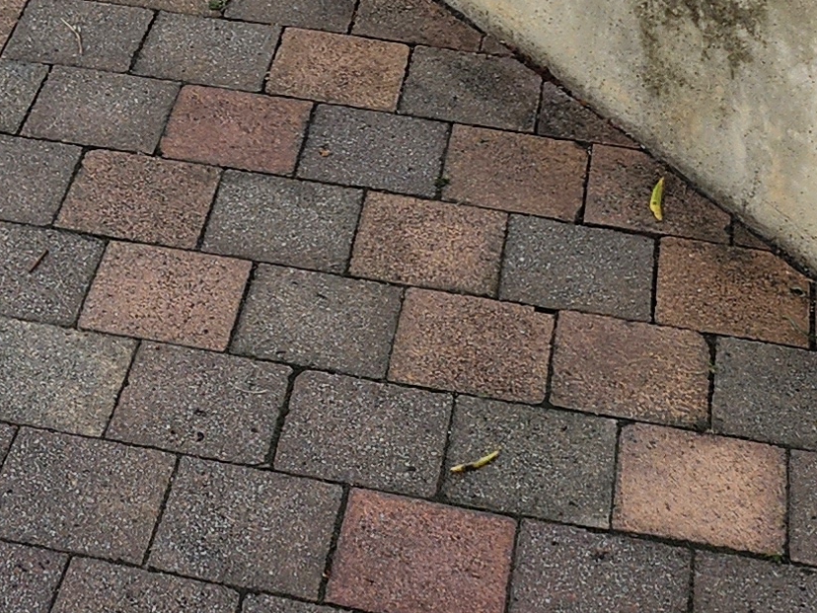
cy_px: -653
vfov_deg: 11.4
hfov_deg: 16.8
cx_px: 160
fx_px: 2738
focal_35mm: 116
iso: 50
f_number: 1.8
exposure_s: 1/1332
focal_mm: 5
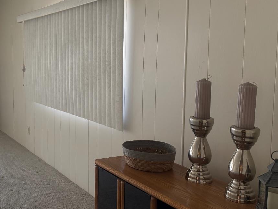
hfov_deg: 43.0
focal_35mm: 42
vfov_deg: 34.3
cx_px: 61
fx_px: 337
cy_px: 88
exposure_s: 1/121
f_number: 1.78
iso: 200
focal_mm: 6.76
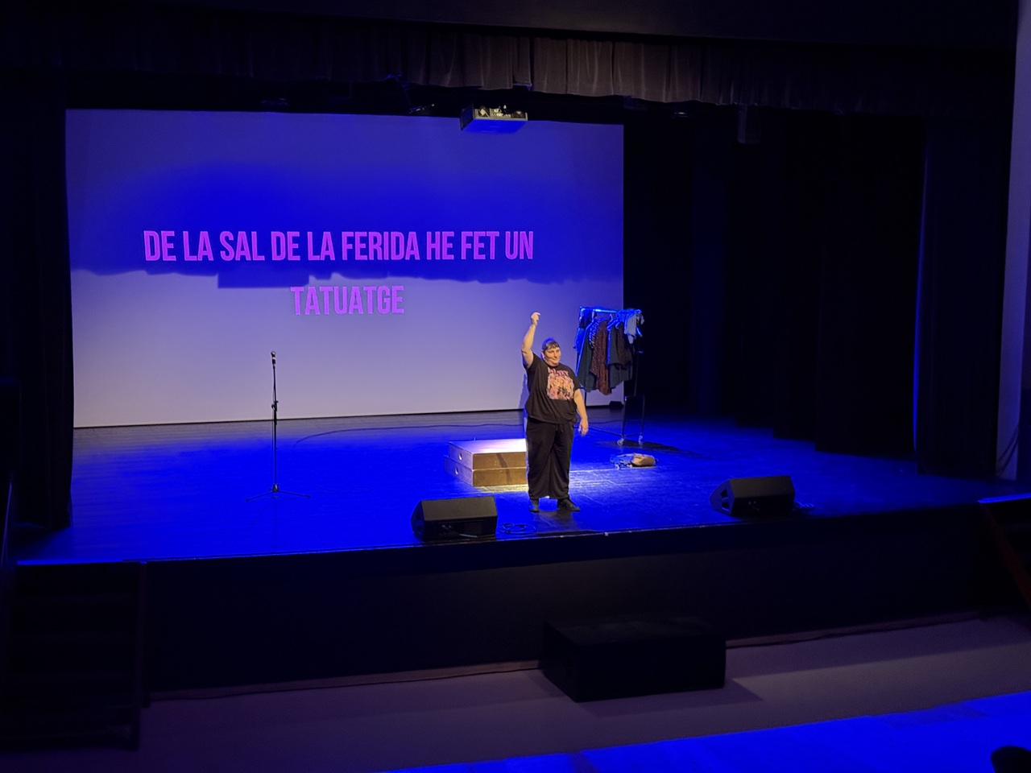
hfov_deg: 39.7
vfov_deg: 30.3
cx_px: 516
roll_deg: -0.4
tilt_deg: -5.5
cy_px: 386
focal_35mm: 48
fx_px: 1430
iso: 500
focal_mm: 6.76
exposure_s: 1/25
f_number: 1.78
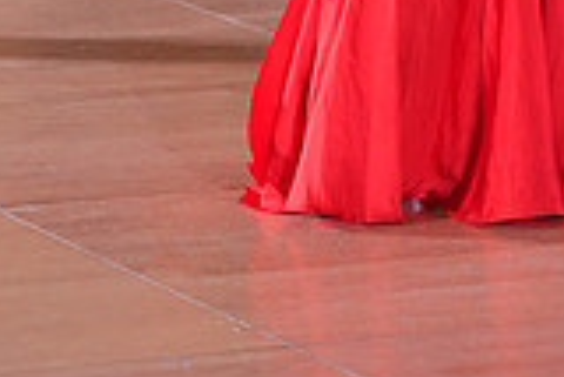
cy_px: -525
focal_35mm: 334
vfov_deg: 4.0
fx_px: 5237
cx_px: 203
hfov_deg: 6.2
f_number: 4
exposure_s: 1/400
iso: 2500
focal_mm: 92
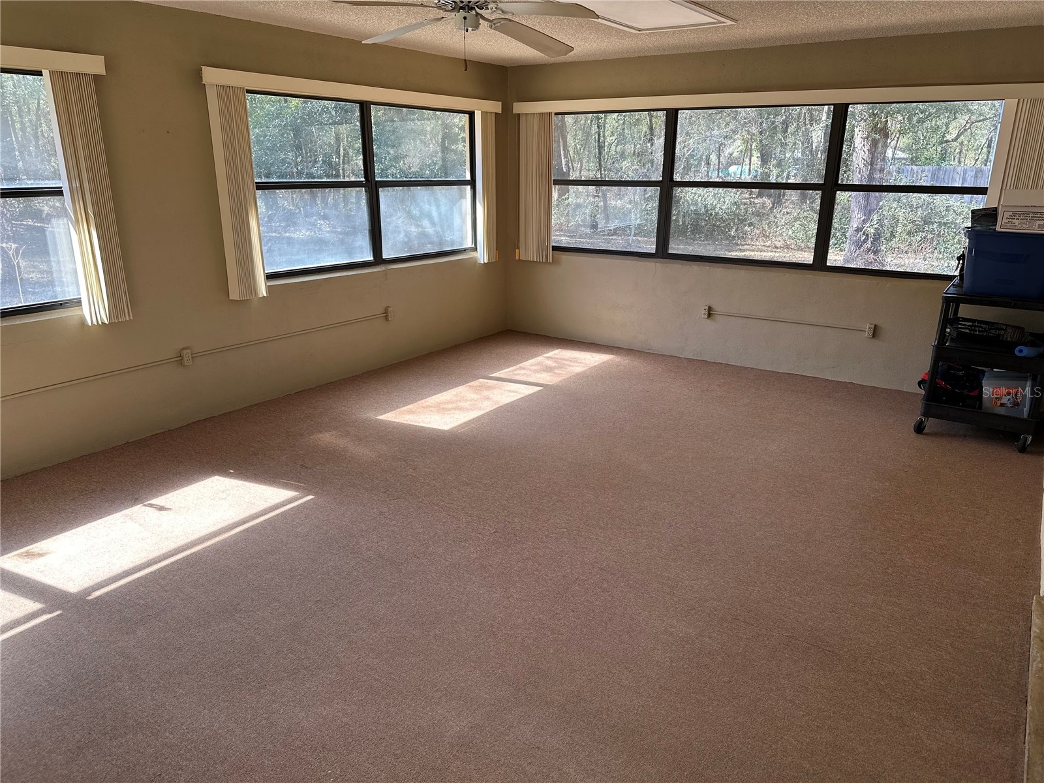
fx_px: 724
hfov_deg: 71.6
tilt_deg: -17.5
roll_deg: -0.8
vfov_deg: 56.8
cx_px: 522
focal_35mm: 24
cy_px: 392
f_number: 1.78
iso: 80
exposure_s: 1/161
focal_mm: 6.86
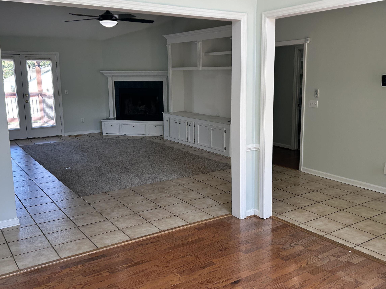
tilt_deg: -8.8
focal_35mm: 35
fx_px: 390
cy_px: 136
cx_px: 211
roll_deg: +0.4
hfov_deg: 52.5
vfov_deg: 40.7
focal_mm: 5.7
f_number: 1.5
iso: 40
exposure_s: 1/153
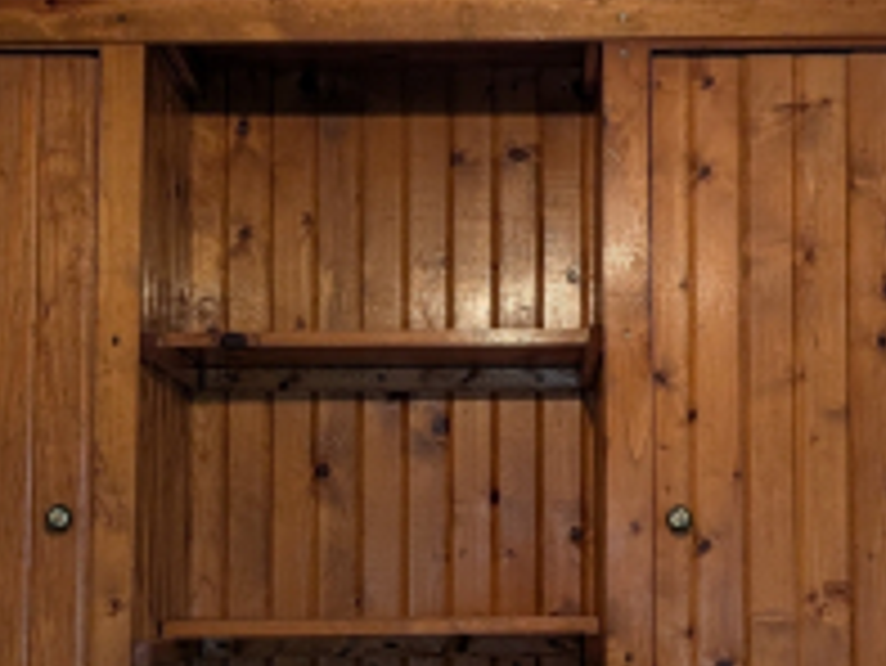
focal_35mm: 81
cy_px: 549
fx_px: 2074
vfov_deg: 18.0
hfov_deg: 24.1
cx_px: 477
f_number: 1.68
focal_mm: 6.9
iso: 29
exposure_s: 1/24
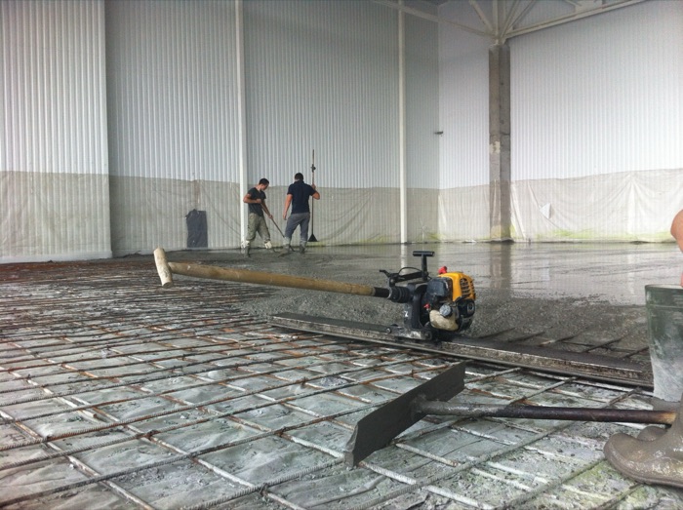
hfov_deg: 52.7
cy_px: 255
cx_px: 342
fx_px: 690
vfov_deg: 40.6
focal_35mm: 35
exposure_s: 1/60
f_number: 2.8
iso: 100
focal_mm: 3.85
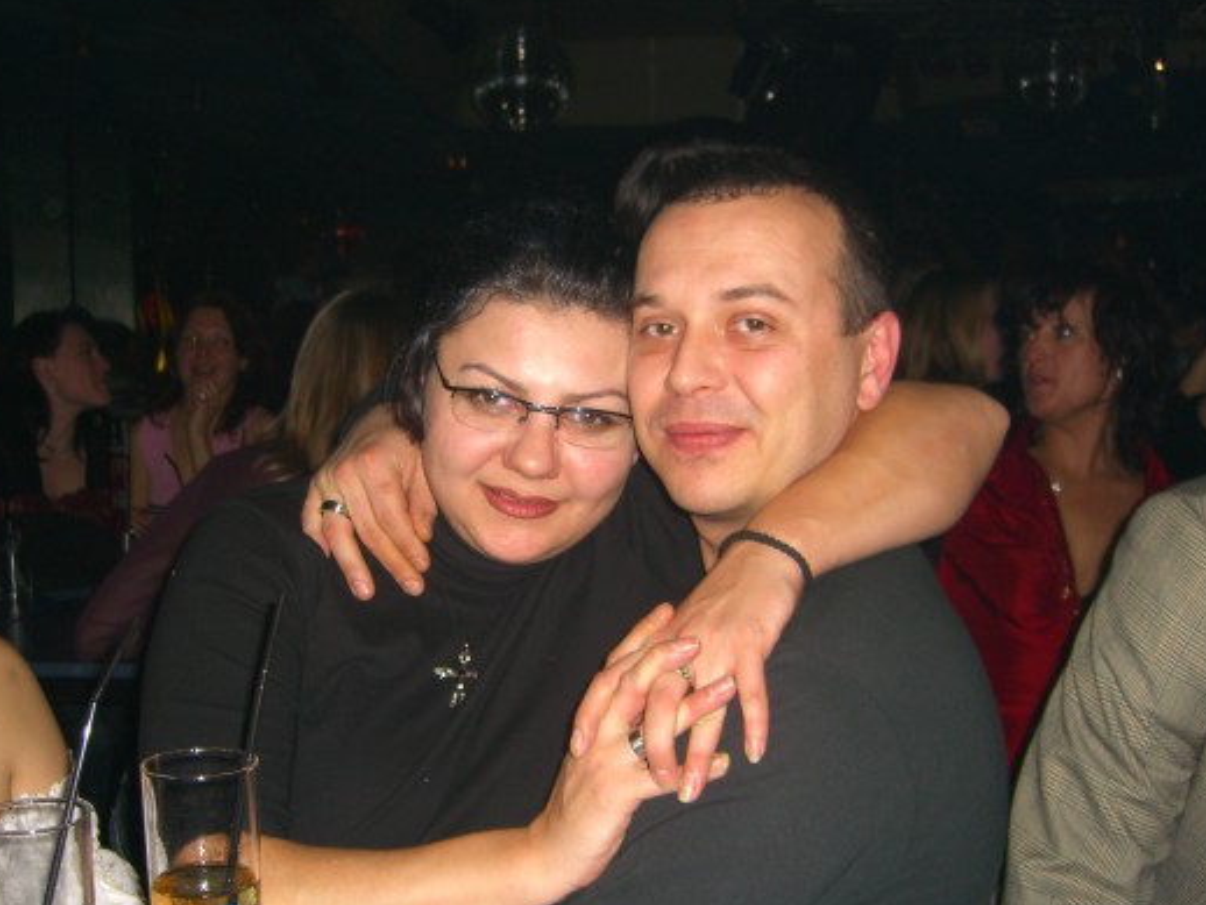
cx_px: 552
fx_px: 1534
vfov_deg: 32.9
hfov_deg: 42.9
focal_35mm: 44
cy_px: 507
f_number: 2.8
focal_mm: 7.9
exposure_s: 1/60
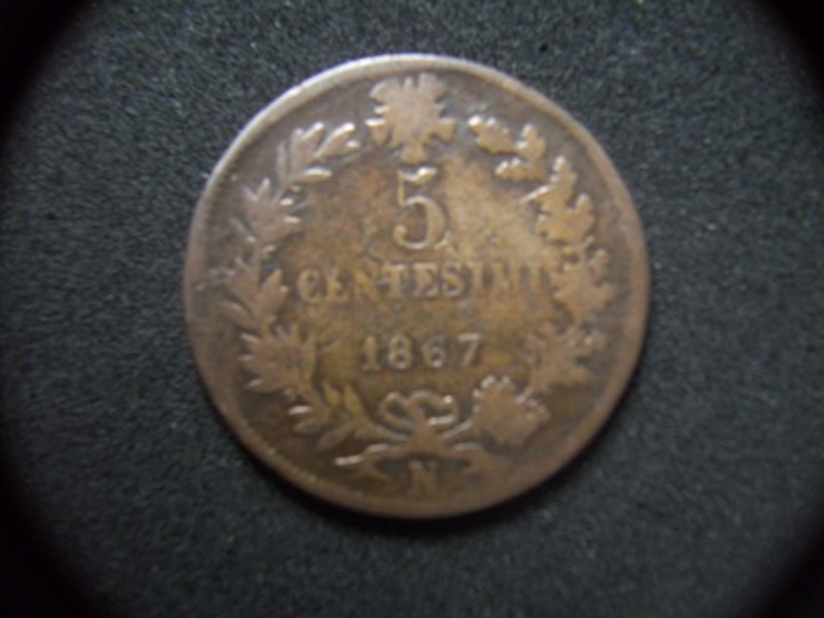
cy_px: 309
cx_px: 412
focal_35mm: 34
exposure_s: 1/8
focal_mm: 5.7
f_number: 2.9
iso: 160
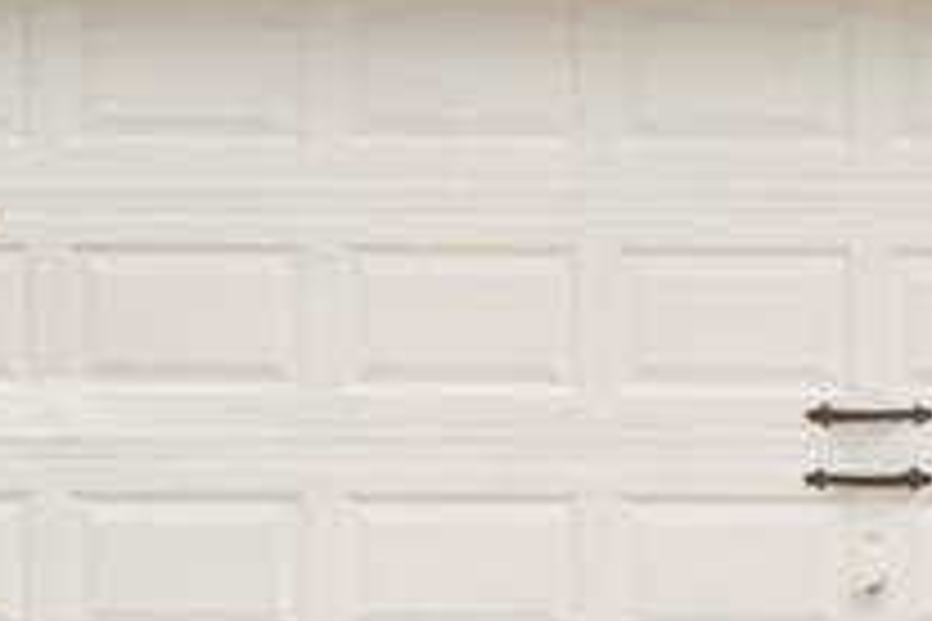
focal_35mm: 271
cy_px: -387
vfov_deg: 5.0
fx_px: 7015
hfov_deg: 7.1
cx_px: 2242
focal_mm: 35
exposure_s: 1/30
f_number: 22
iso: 800
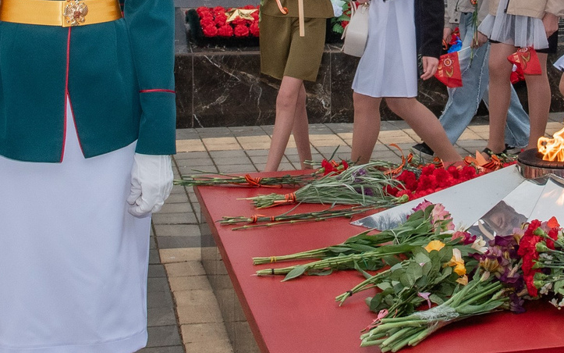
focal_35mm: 87
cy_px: -22
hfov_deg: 23.7
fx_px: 1337
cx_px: 393
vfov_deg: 14.7
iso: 640
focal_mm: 24
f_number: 10
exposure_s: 1/160
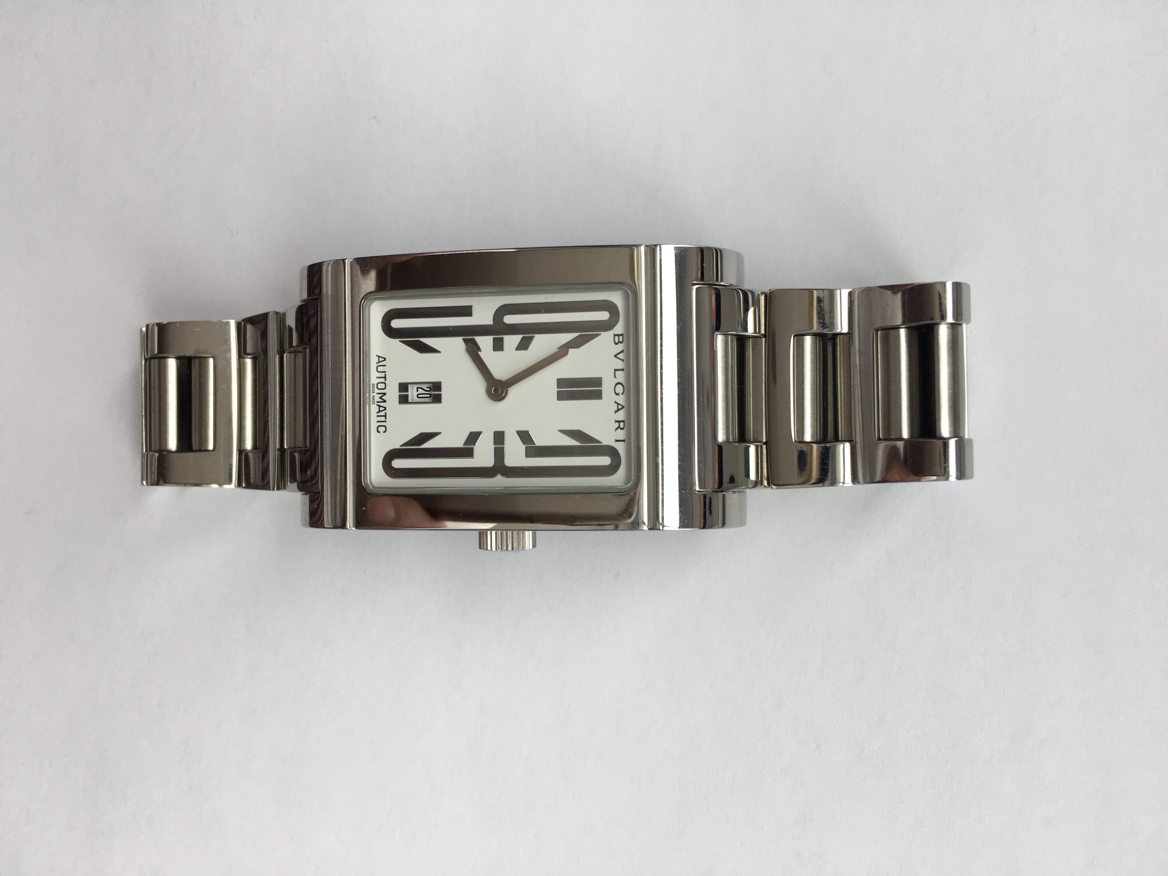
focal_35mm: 29
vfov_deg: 48.2
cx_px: 584
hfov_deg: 61.7
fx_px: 979
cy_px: 438
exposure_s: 1/120
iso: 40
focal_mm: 4.15
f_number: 2.2
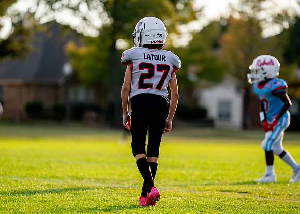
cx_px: 149
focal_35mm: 216
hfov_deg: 9.3
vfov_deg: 6.7
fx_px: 1838
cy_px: 105
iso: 640
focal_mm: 200
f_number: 2.8
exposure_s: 1/2500
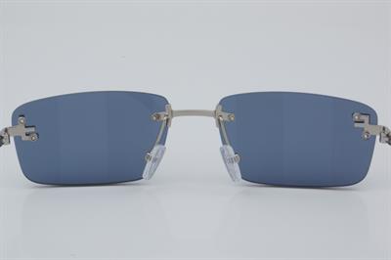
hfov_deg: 24.6
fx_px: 895
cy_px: 130
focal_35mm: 82
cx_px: 196
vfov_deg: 16.5
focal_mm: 55
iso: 100
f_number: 32
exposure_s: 1/4
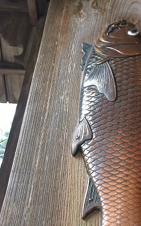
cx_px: 114
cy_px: 145
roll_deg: -2.0
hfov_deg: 22.4
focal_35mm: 57
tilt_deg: +35.1
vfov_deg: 35.5
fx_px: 351
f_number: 2.2
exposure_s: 1/30
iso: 80
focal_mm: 4.15
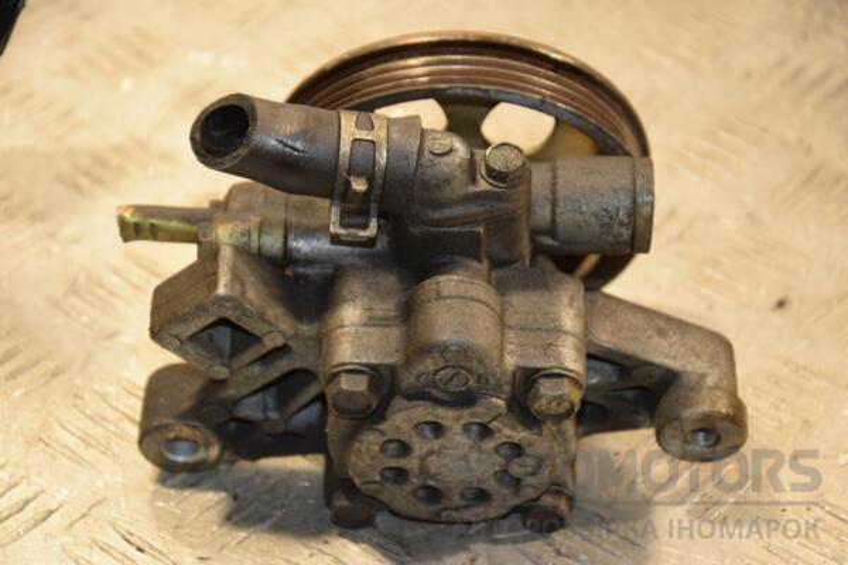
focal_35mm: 135
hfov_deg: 15.2
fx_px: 3180
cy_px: 282
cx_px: 424
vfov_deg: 10.2
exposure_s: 1/80
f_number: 5.6
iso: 800
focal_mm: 90
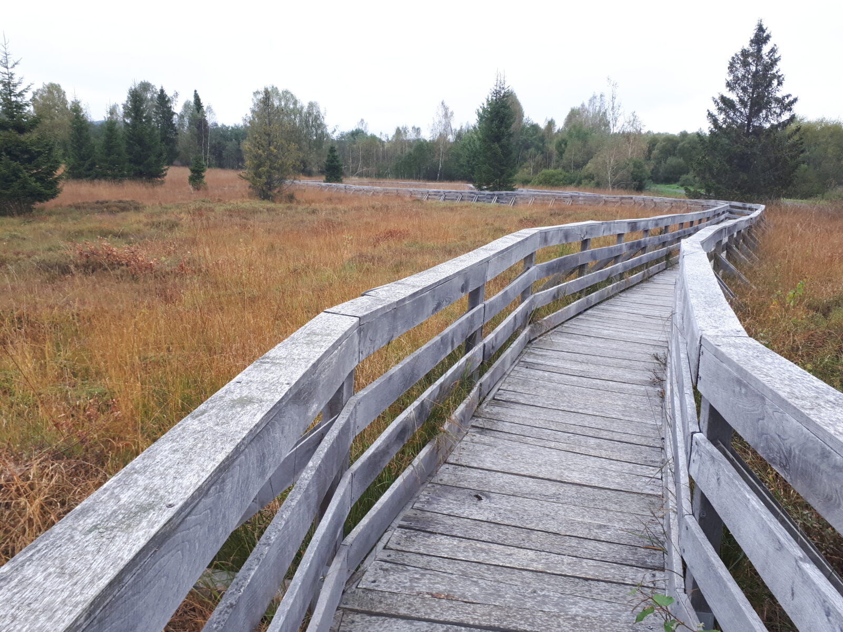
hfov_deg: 65.3
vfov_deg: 51.4
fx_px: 658
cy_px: 316
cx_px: 422
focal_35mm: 27
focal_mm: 3.6
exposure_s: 1/100
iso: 64
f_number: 1.9
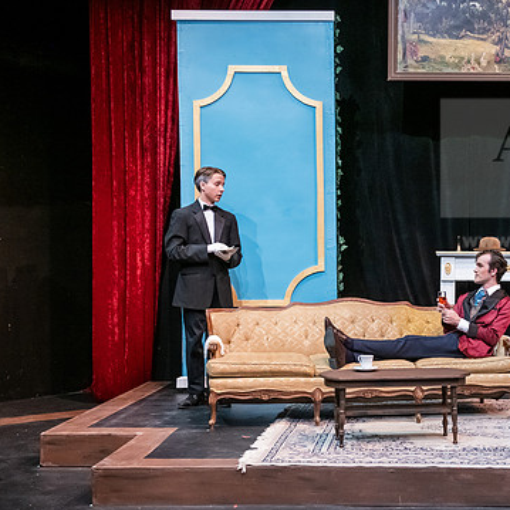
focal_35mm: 66
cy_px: 271
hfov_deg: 25.7
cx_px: 398
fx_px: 1100
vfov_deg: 26.1
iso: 3200
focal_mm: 48
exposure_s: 1/200
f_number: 3.2
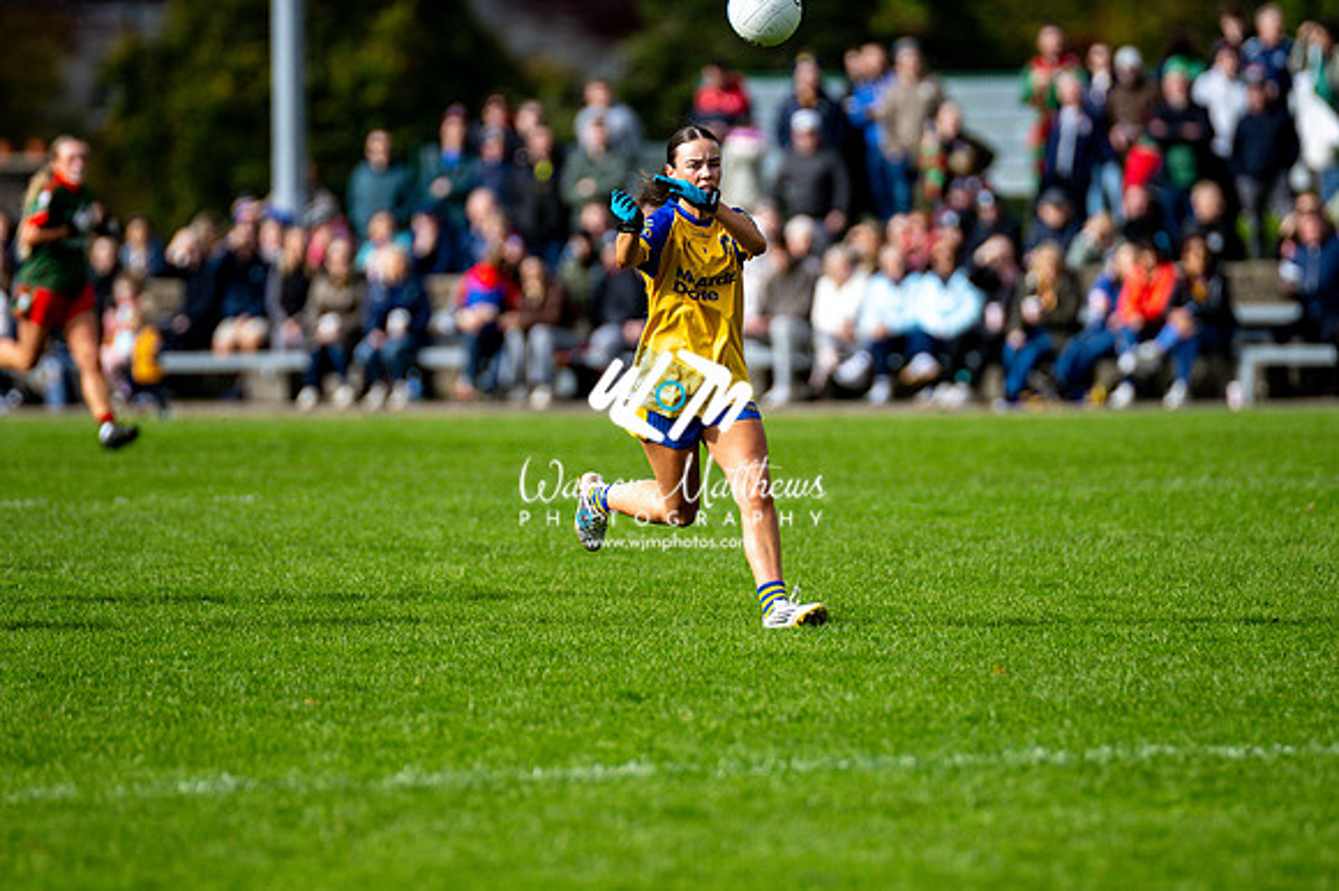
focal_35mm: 450
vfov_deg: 3.1
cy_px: 446
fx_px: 16727
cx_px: 670
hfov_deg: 4.6
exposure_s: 1/3200
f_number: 2.8
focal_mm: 300
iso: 200
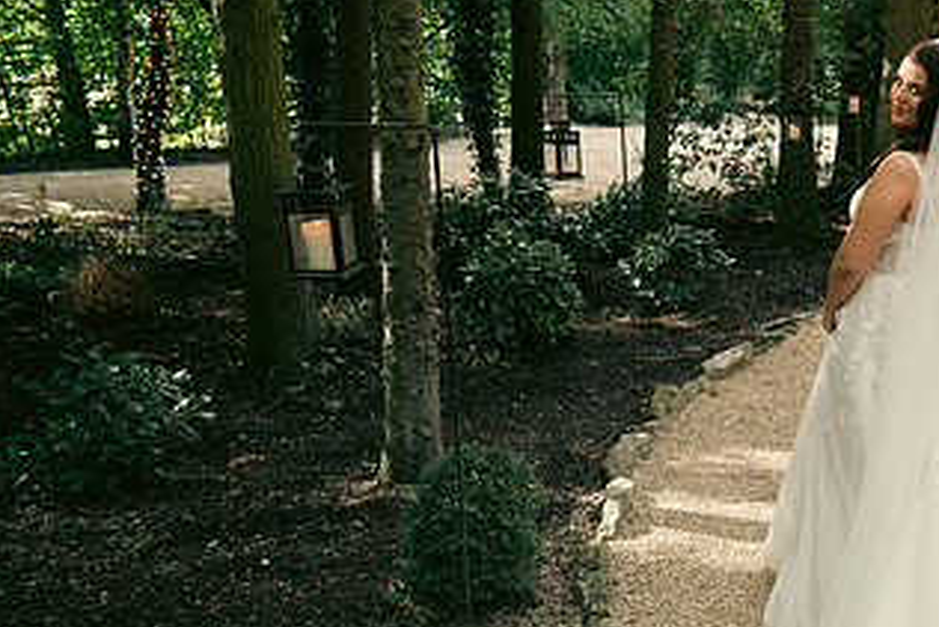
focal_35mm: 44
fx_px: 1148
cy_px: 370
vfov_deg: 30.5
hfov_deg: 40.9
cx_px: 850
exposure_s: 1/200
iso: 500
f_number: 3.5
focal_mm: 24
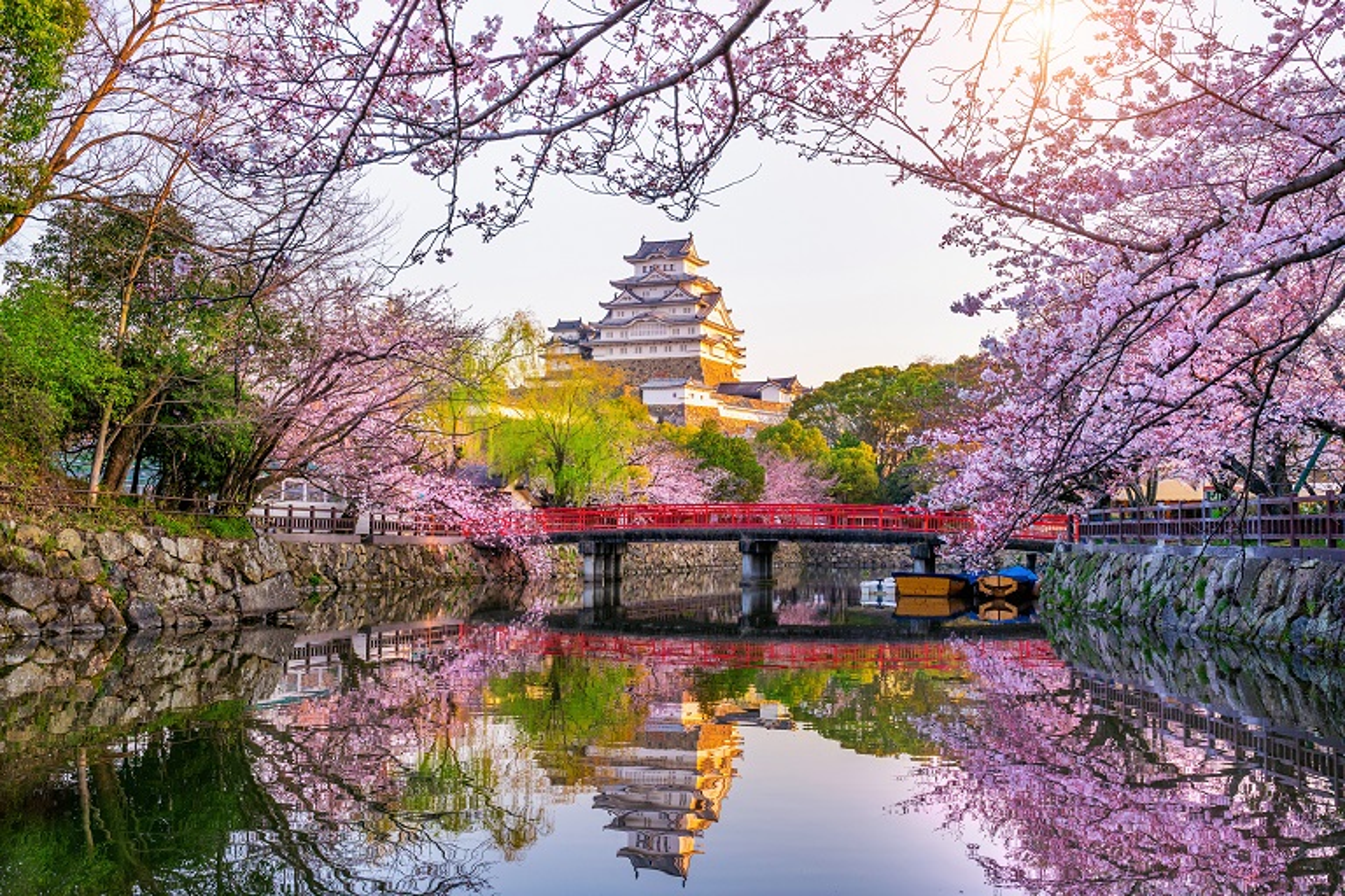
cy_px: 448
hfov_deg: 54.4
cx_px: 672
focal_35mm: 35
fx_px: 1308
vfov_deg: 37.9
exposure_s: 1/60
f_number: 8
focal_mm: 35
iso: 200
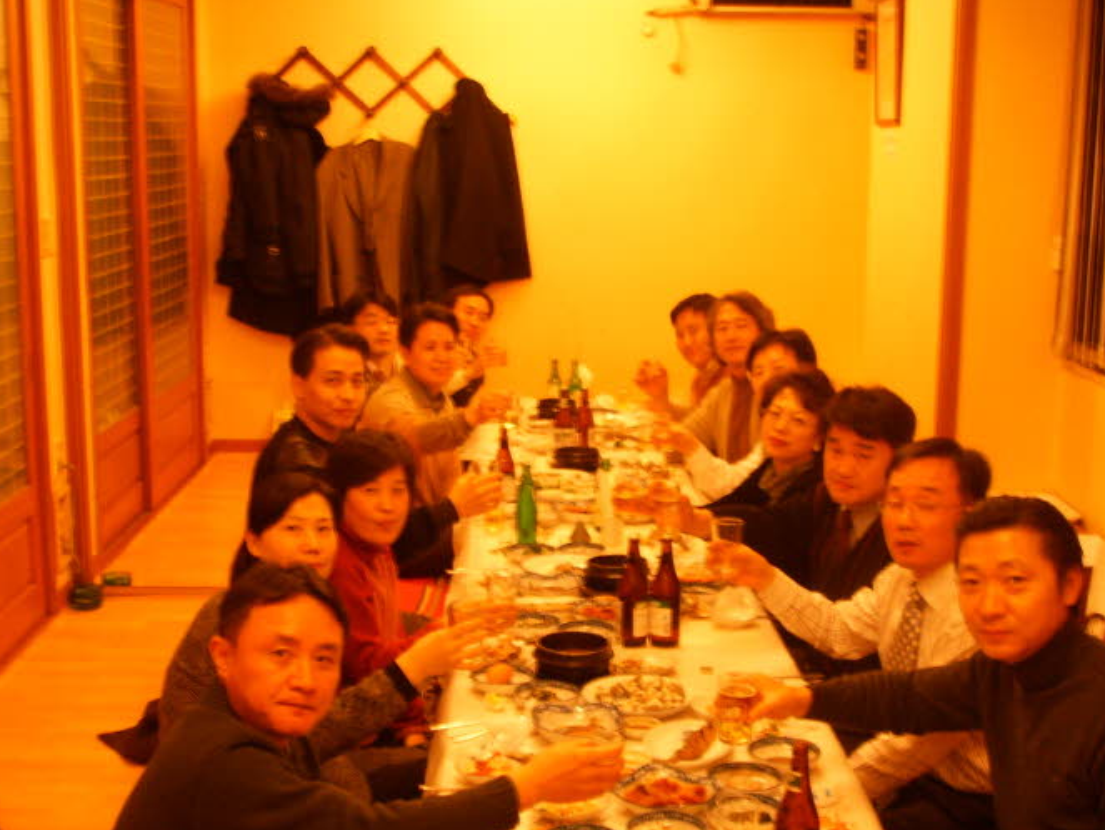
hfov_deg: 38.1
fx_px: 1597
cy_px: 473
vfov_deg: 29.1
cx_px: 602
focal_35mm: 50
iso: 63
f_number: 3.5
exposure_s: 1/4
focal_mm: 6.6
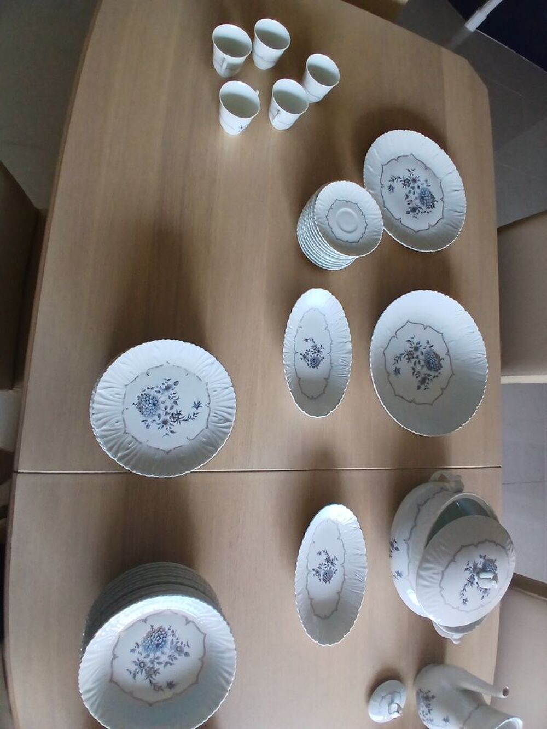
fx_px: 358
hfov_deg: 74.7
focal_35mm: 17
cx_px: 274
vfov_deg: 91.0
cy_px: 364
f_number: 2.2
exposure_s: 1/50
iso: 100
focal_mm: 1.4
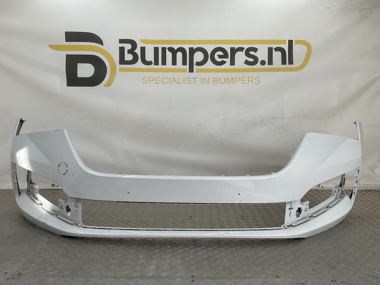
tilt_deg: -6.0
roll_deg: -1.2
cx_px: 190
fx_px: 318
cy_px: 142
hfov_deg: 61.7
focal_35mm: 29
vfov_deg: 48.2
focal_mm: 3
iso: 16
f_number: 1.8
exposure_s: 1/307
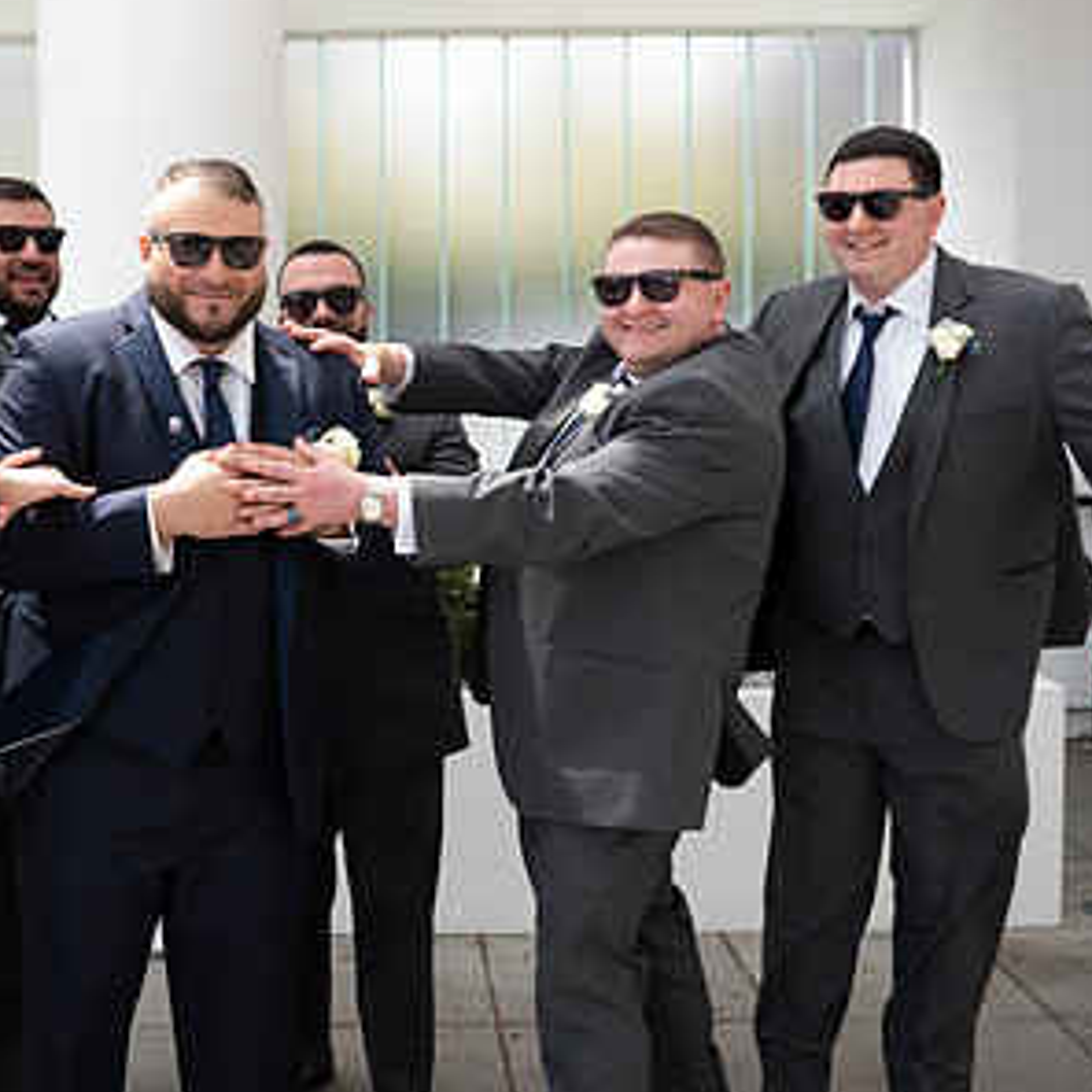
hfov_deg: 33.6
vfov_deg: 34.0
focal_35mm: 50
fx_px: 1785
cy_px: 476
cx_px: 325
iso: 50
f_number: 2.8
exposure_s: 1/250
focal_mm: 30
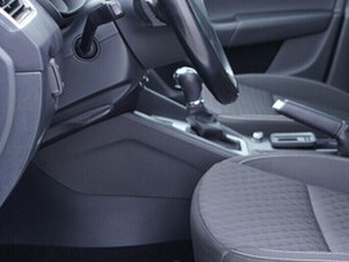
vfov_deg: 20.1
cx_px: 290
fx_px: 736
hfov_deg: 26.1
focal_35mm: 73
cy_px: 85
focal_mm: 24
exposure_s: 1/40
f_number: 2.8
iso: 400
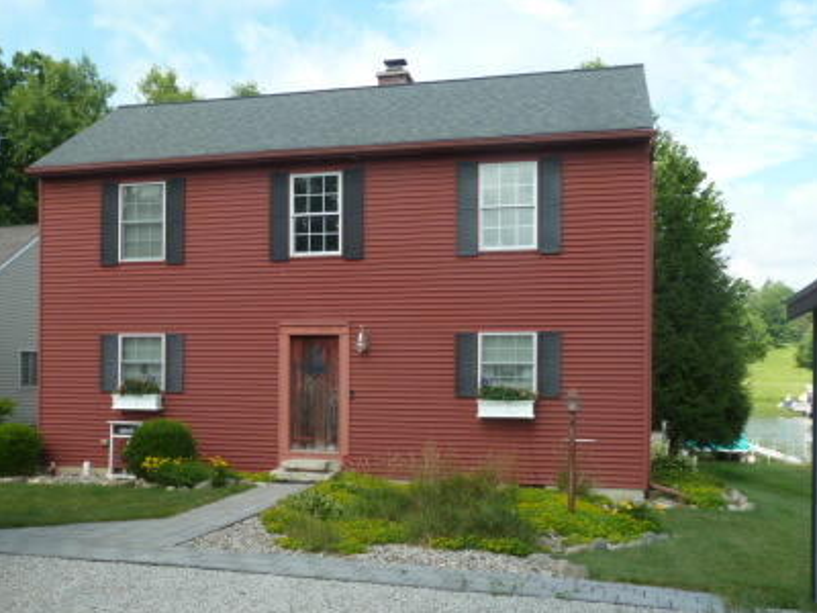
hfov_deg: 46.2
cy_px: 374
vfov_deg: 35.8
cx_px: 290
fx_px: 944
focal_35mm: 40
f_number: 4
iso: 80
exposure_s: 1/250
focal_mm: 4.1
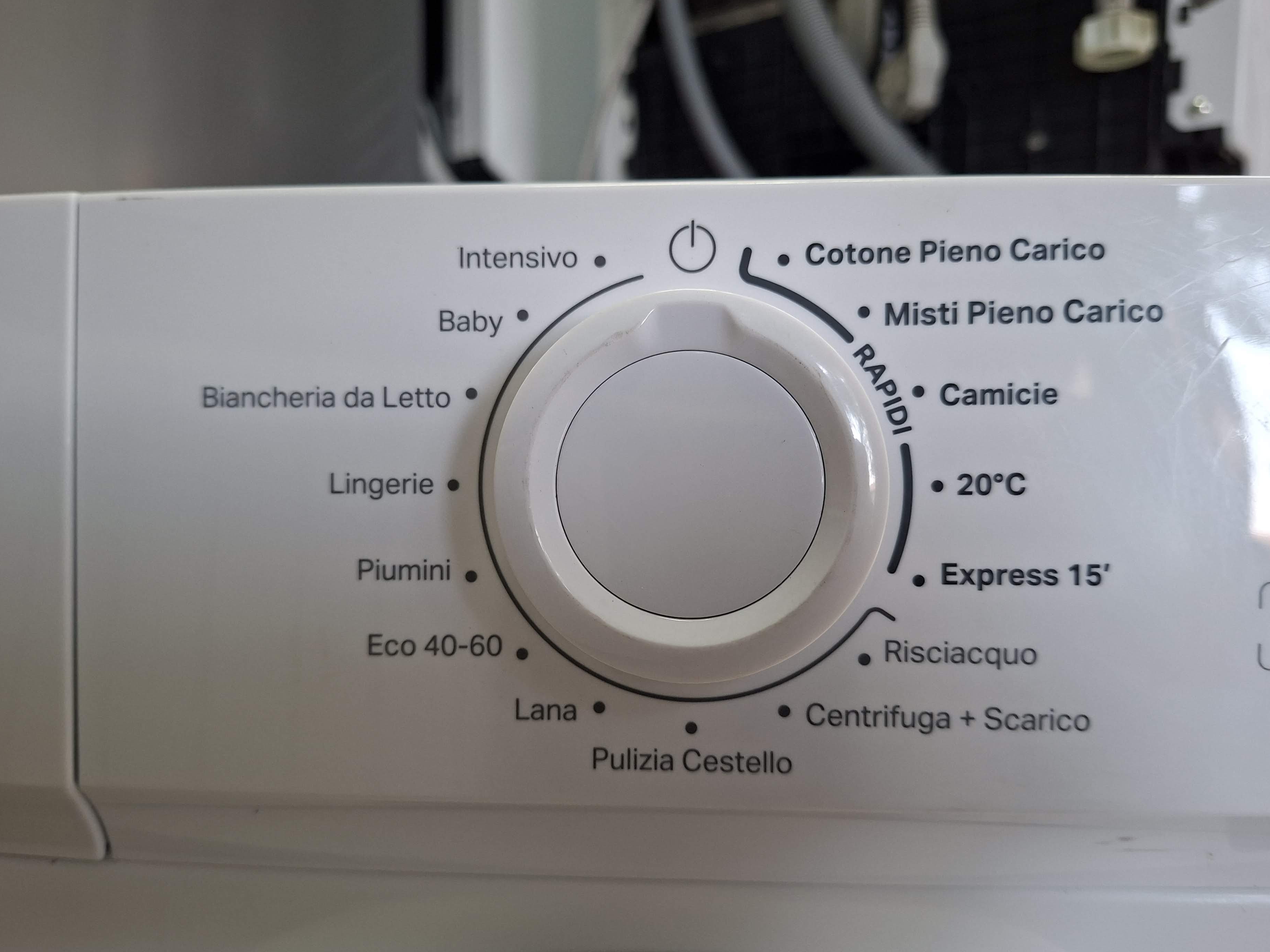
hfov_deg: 69.4
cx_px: 634
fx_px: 917
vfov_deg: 54.9
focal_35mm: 25
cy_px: 493
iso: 250
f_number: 1.8
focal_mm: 5.54
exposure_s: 1/120
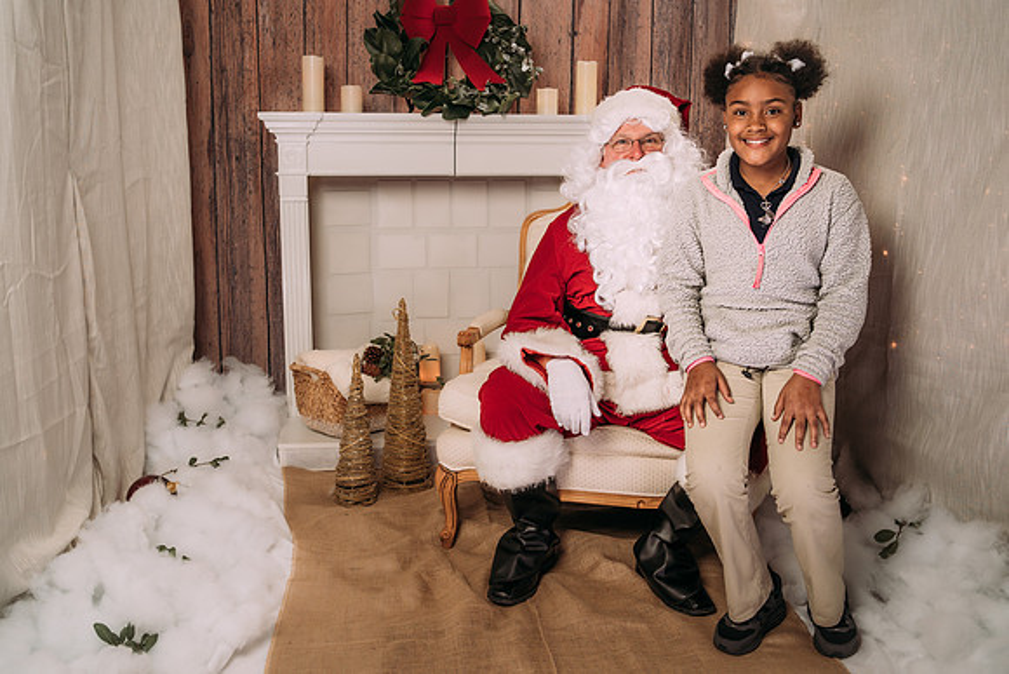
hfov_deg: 52.8
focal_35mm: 36
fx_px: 1016
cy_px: 327
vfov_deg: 36.7
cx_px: 515
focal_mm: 35
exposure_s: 1/100
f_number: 5
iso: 100
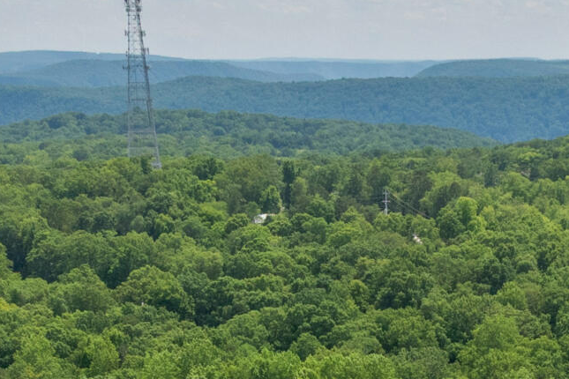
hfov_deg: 17.4
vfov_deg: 10.3
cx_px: 520
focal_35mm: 116
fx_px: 1833
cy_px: 903
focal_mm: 12.29
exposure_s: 1/40
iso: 200
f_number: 7.1
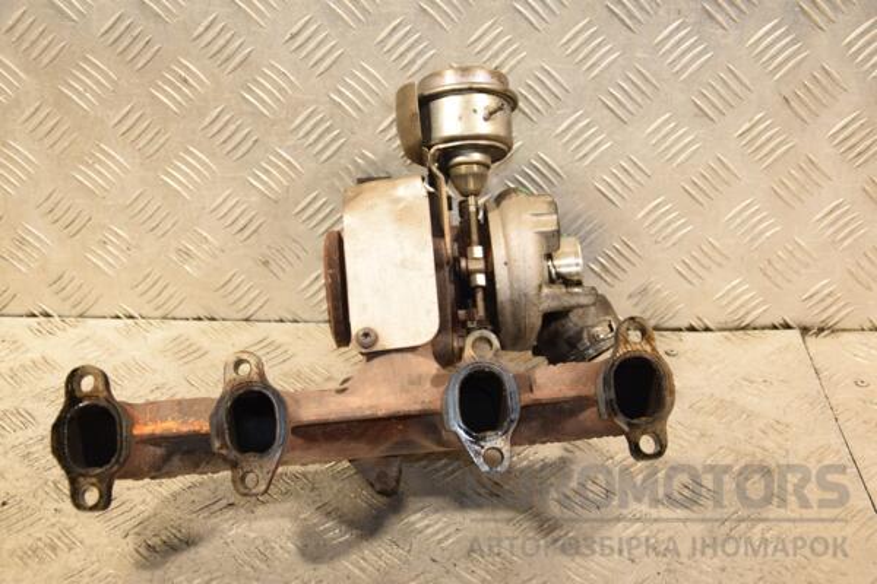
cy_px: 292
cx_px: 438
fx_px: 1388
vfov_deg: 23.8
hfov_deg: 35.1
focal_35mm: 57
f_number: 5
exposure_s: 1/200
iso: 800
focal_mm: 38
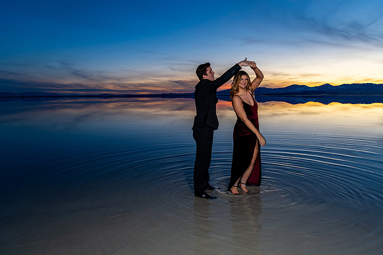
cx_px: 198
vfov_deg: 49.5
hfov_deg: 69.2
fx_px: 277
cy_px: 125
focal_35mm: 26
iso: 500
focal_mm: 24
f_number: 4
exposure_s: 1/100
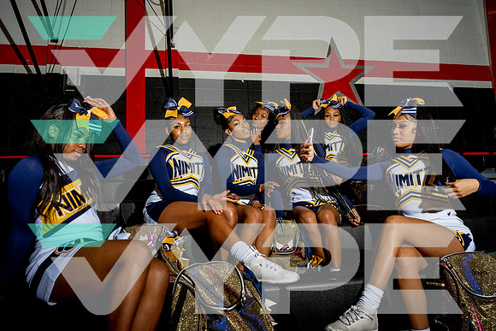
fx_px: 331
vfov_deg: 53.2
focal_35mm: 24
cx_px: 248
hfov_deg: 73.7
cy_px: 166
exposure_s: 1/250
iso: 160
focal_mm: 24
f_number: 5.6
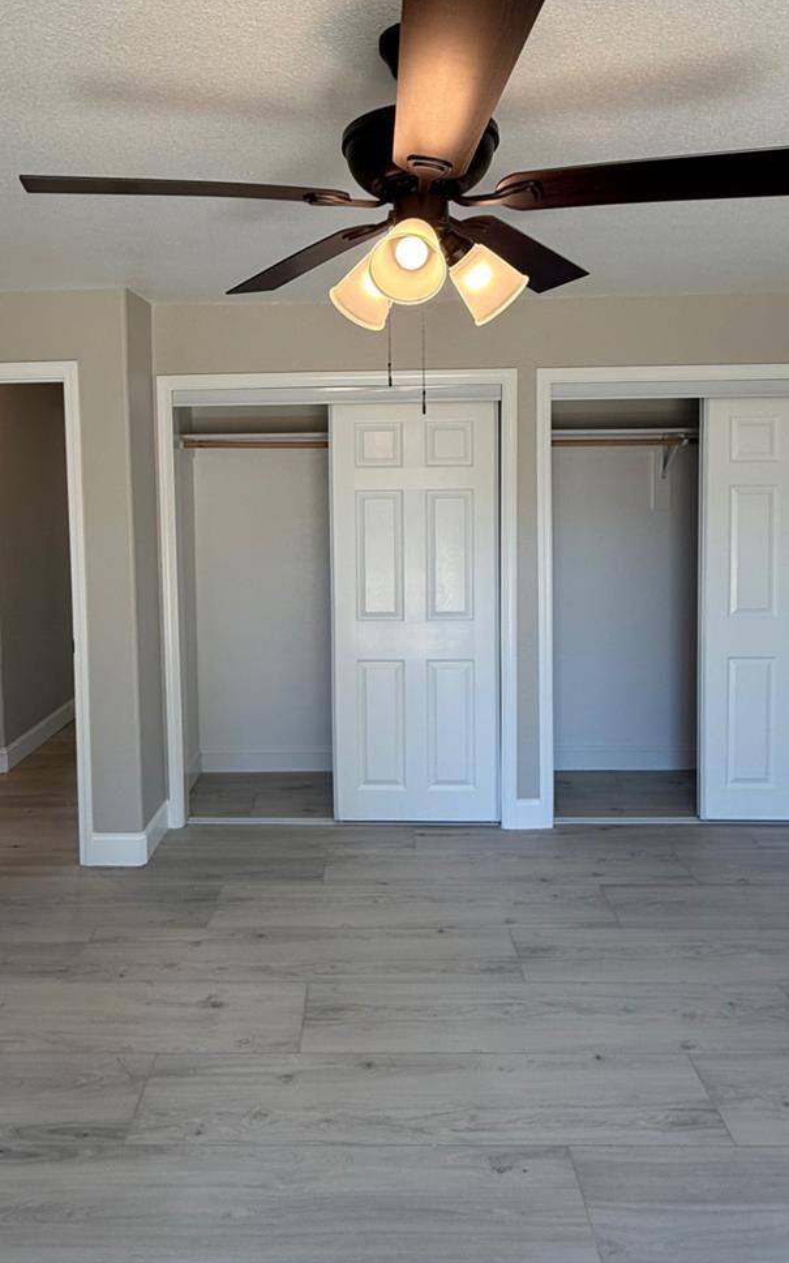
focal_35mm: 23
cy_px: 513
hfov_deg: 52.9
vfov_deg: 76.4
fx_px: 791
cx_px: 358
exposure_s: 1/120
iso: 64
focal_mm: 2.22
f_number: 2.2
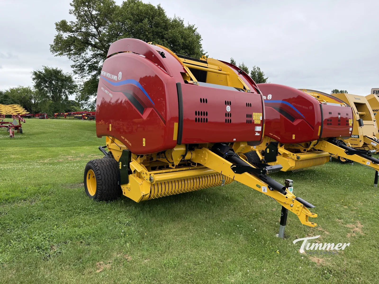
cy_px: 142
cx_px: 190
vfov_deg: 56.8
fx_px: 263
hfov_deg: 71.6
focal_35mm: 24
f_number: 1.78
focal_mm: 6.76
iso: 100
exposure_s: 1/943
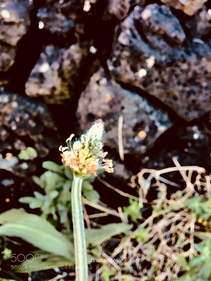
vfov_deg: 61.7
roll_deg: +5.4
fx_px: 236
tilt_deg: -35.3
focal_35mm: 29
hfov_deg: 48.2
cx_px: 106
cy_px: 140
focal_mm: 4.15
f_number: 2.2
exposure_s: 1/33
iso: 32
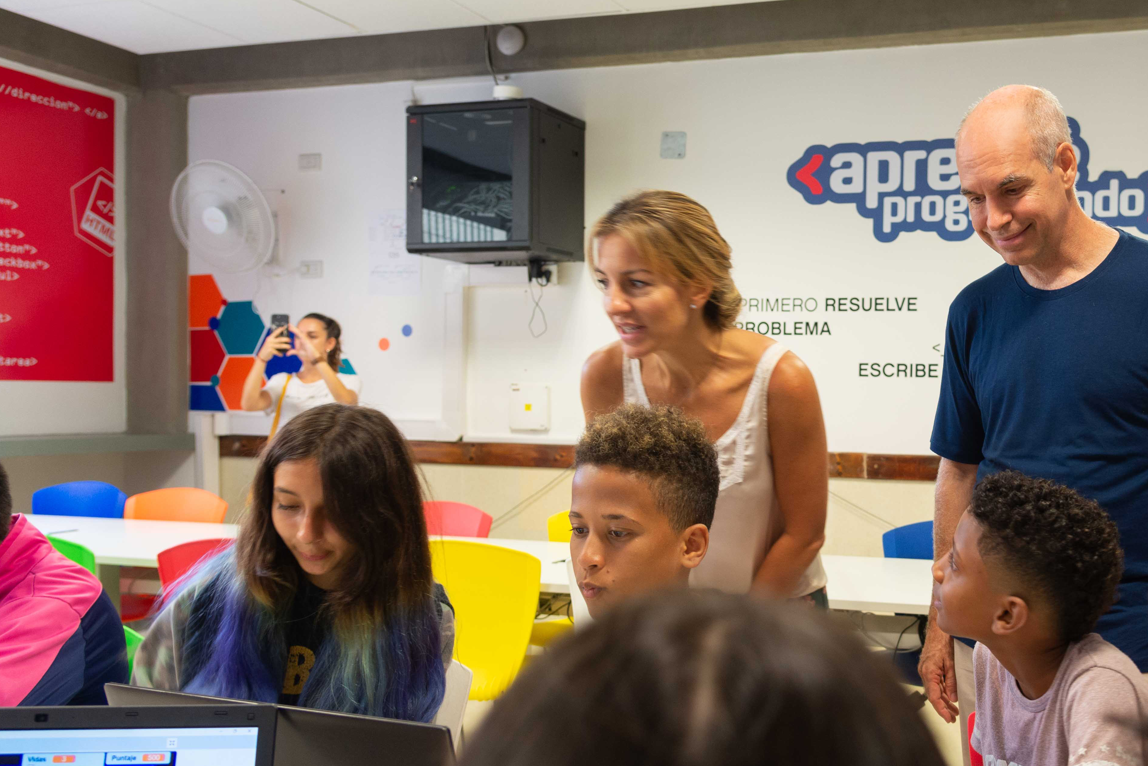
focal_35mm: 38
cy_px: 429
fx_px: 1212
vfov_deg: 35.0
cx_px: 823
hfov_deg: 49.2
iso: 500
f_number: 4
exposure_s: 1/50
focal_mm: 24
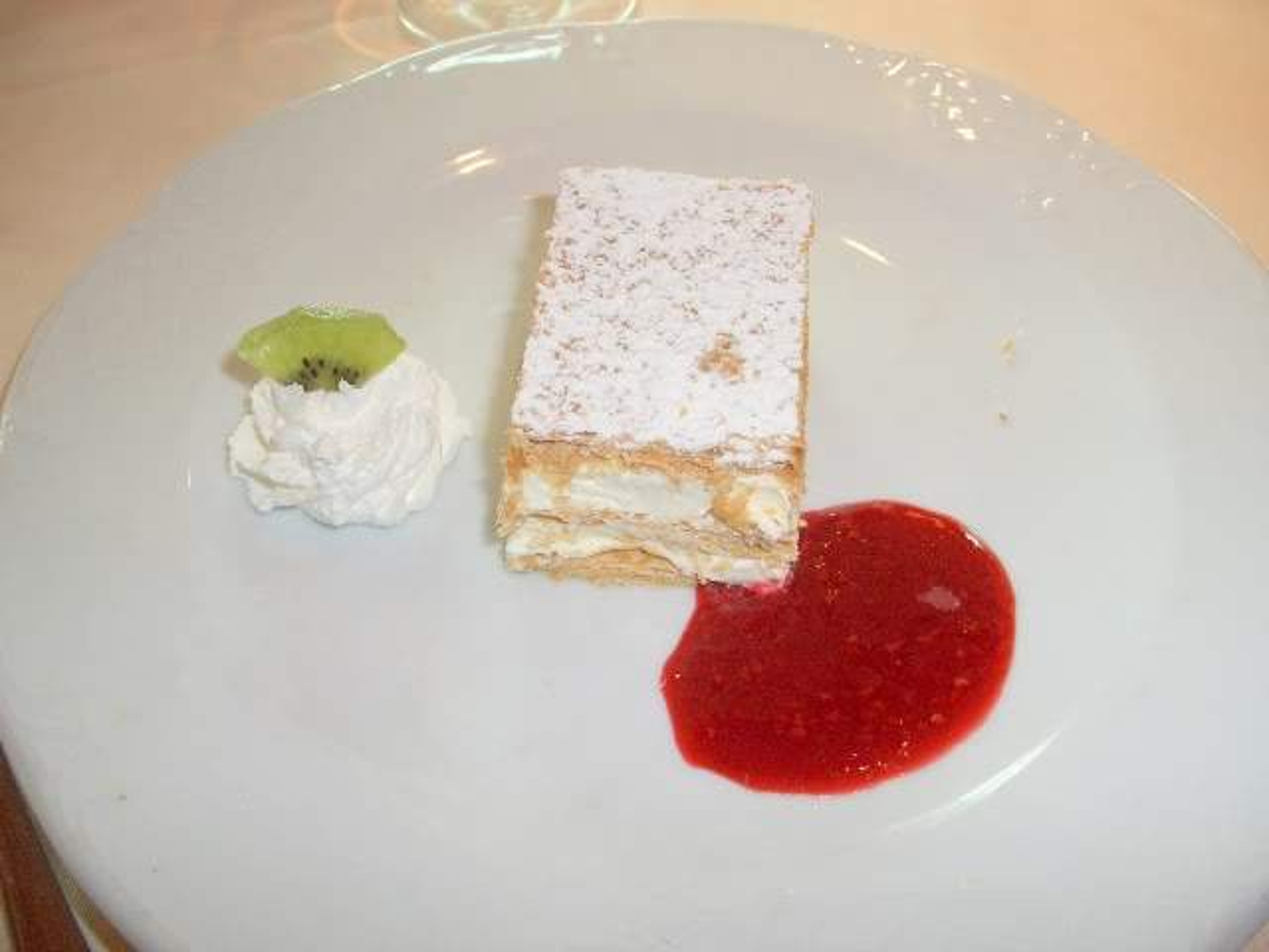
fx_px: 1210
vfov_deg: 42.9
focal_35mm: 33
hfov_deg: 55.4
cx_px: 634
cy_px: 476
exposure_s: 1/60
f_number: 2.8
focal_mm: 7.1
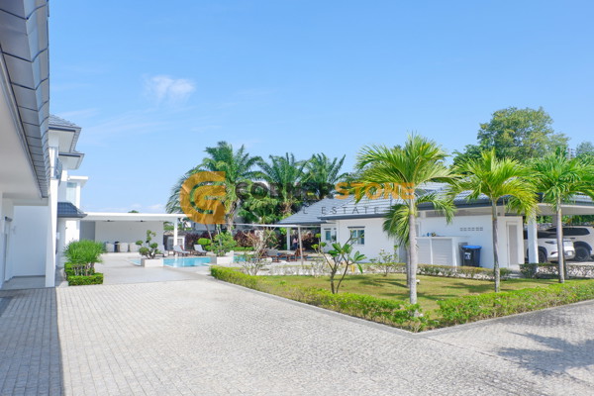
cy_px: 198
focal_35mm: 24
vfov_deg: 53.1
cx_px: 297
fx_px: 396
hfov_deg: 73.7
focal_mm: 16
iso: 200
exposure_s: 1/400
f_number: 8
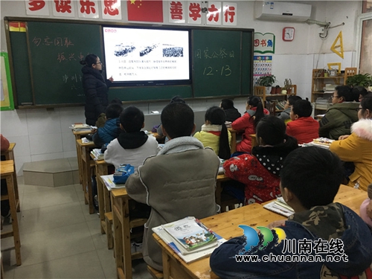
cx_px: 186
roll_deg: +1.6
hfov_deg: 61.7
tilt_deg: -9.7
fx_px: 312
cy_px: 140
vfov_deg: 48.2
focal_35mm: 29
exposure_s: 1/33
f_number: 2.2
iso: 200
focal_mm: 4.15
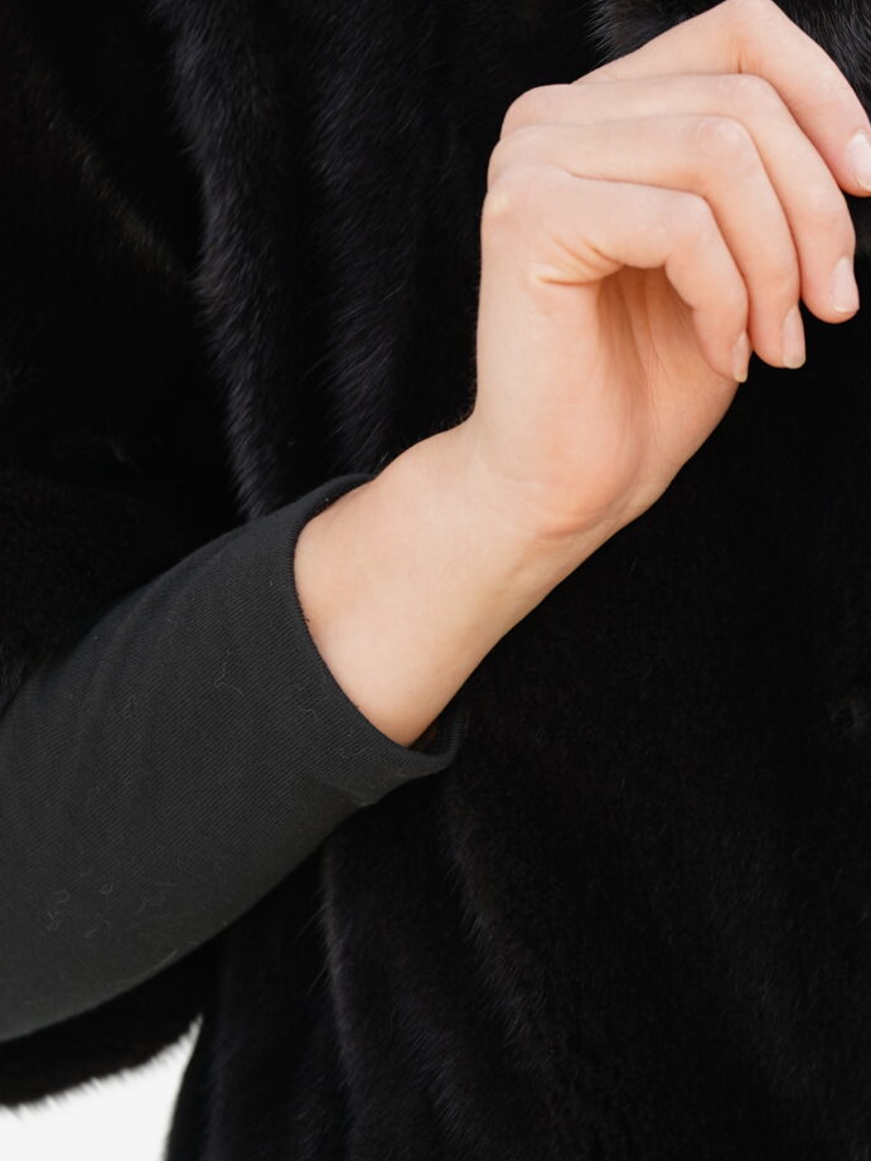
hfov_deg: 2.9
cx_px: 623
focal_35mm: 521
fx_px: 17475
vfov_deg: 3.8
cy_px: 504
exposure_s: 1/250
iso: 160
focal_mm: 195
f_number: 2.8
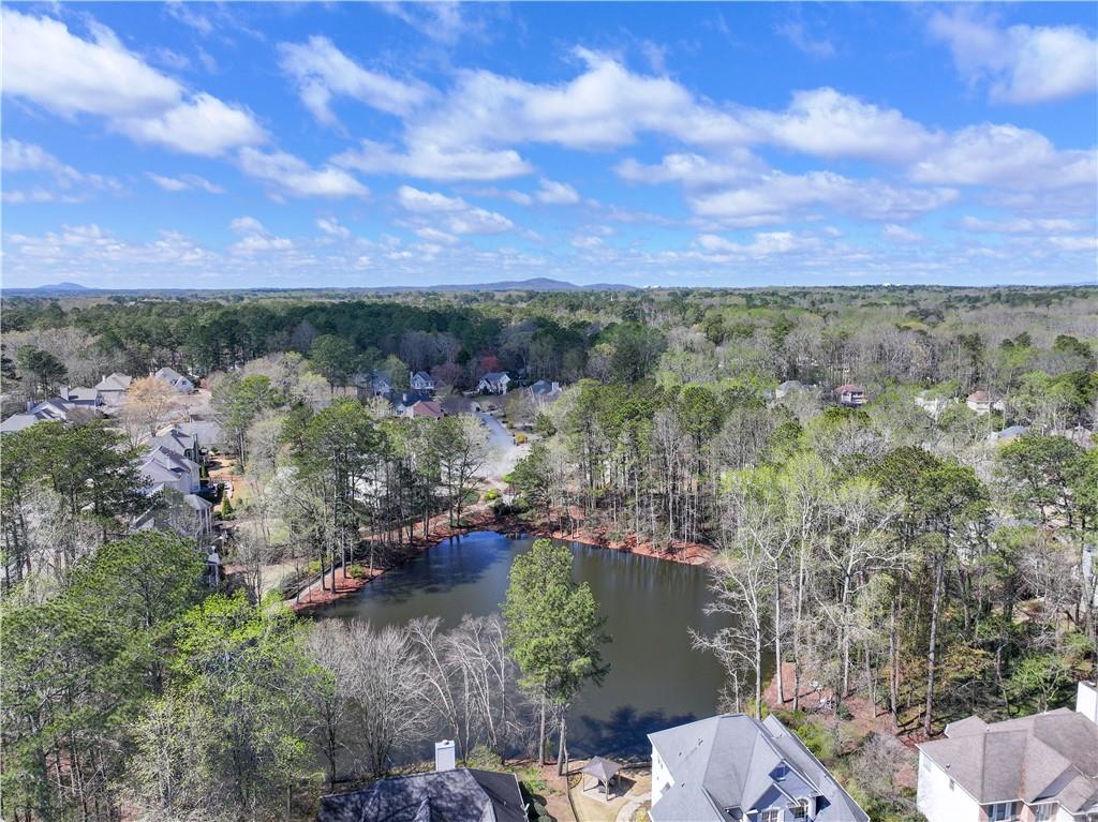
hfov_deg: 71.6
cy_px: 411
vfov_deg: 56.8
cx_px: 549
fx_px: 761
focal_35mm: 24
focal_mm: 12.29
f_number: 2.8
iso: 150
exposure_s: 1/2000
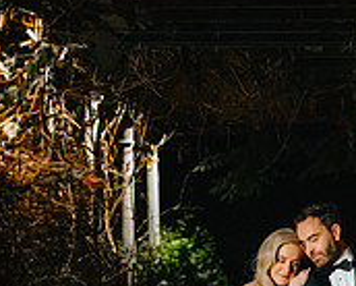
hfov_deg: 6.9
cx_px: 328
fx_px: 2932
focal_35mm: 278
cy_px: 264
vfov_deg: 5.6
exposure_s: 1/200
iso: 1250
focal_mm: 85
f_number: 2
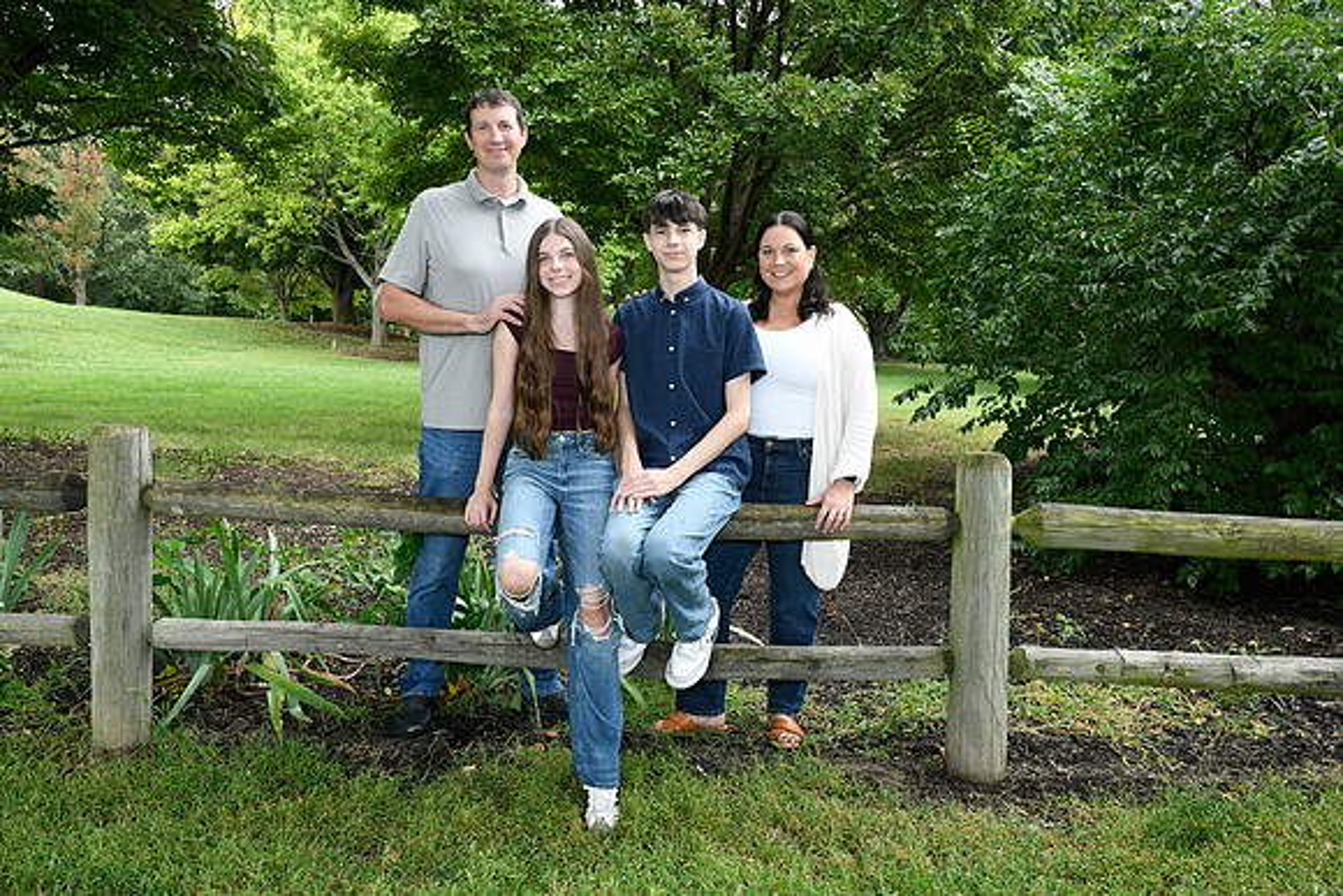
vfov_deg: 42.3
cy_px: 448
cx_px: 672
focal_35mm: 31
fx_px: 1157
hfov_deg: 60.3
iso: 1600
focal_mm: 31
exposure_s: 1/100
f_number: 8
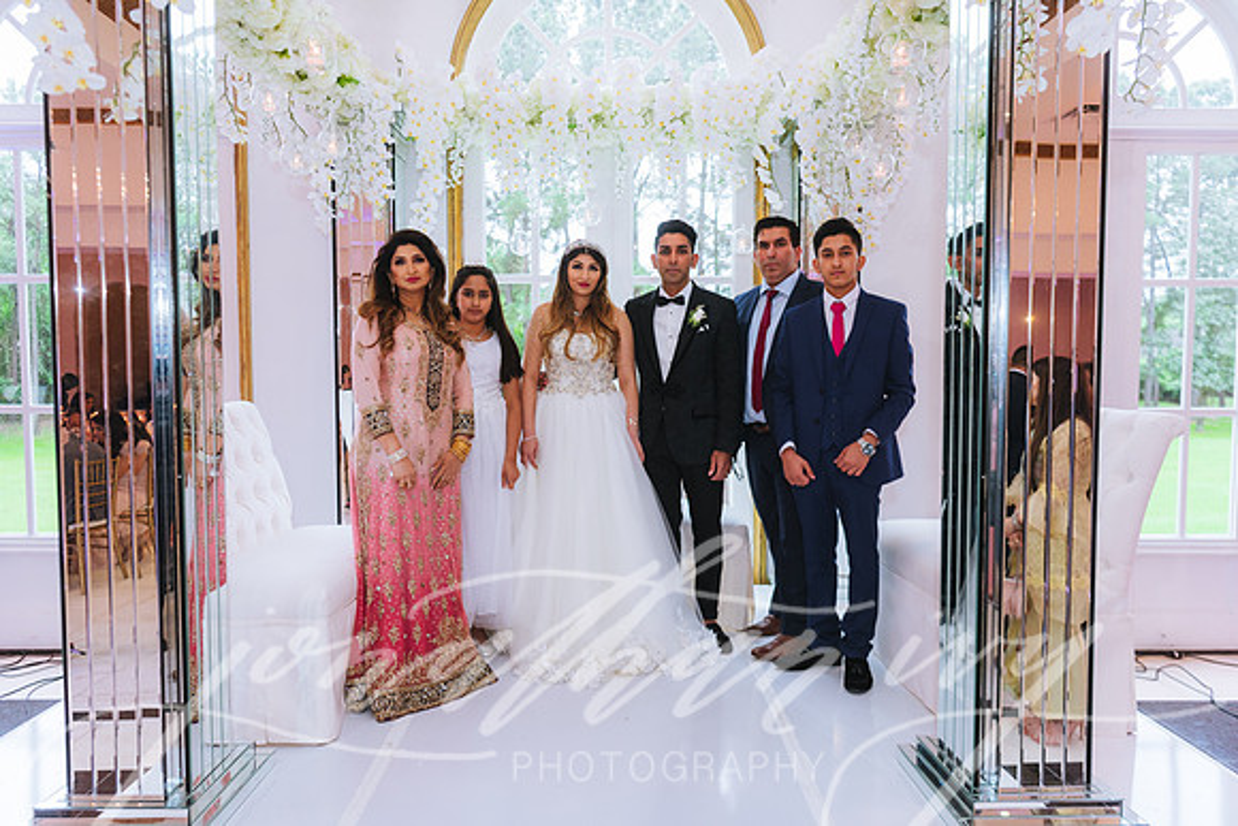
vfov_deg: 53.2
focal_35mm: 24
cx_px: 619
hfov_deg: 73.7
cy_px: 413
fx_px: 825
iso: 800
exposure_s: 1/200
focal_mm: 24
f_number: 2.8
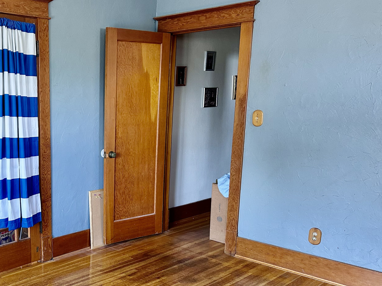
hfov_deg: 45.4
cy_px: 182
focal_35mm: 39
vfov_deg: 36.6
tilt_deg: -10.0
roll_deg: +0.0
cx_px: 76
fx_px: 430
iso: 250
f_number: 1.78
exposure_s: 1/78
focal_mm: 6.86
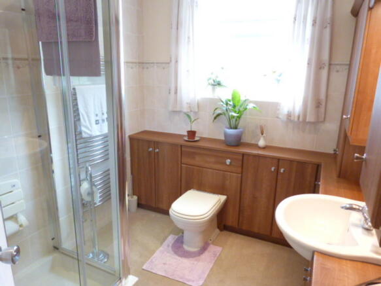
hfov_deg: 69.4
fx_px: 275
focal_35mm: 25
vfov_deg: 54.9
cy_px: 143
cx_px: 190
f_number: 2.8
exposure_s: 1/40
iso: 400
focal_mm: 4.5
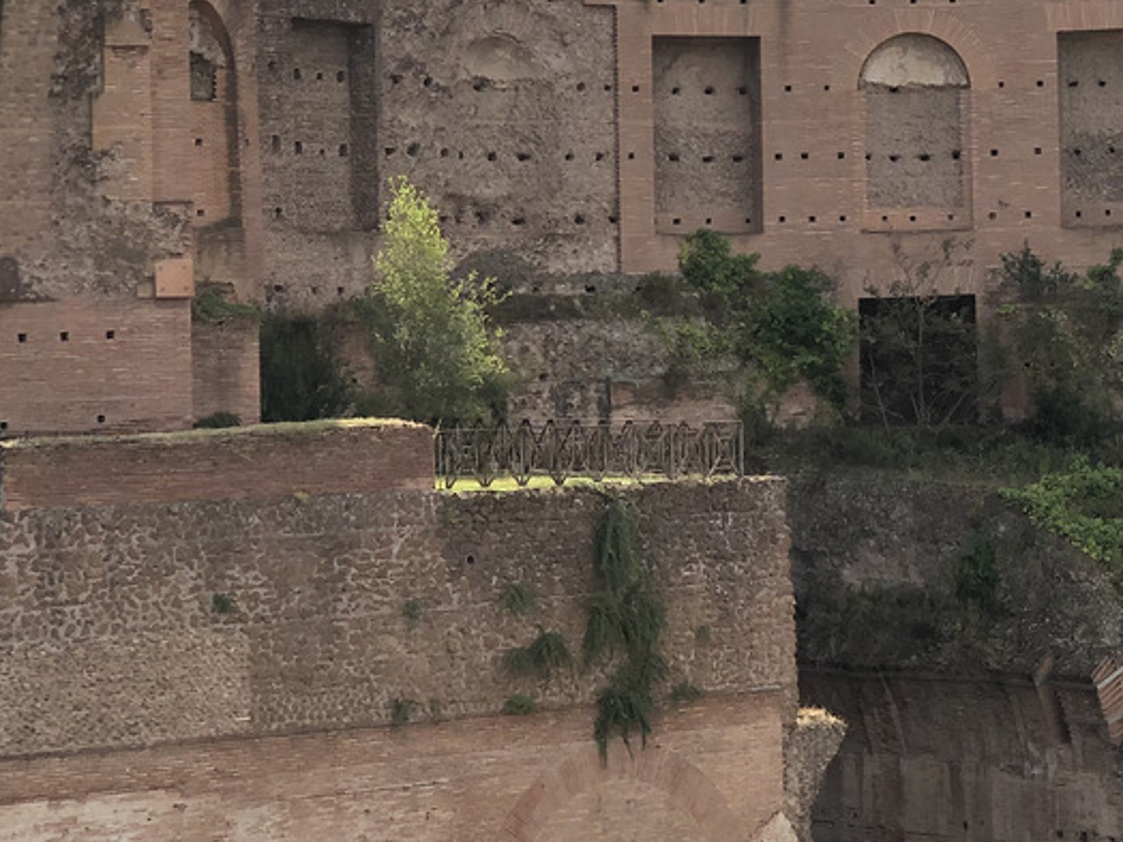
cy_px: 317
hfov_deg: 16.3
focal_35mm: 119
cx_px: 1016
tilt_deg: -0.6
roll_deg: +1.7
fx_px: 3861
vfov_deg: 12.4
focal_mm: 6
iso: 16
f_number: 2.4
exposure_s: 1/736
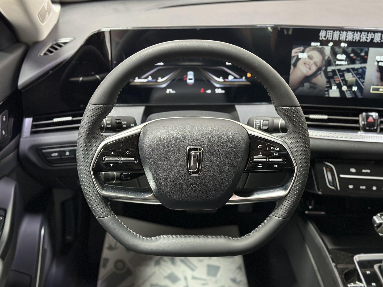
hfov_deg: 39.7
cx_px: 192
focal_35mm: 48
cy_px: 144
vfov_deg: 30.3
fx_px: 531
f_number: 1.78
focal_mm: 6.86
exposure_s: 1/33
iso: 500
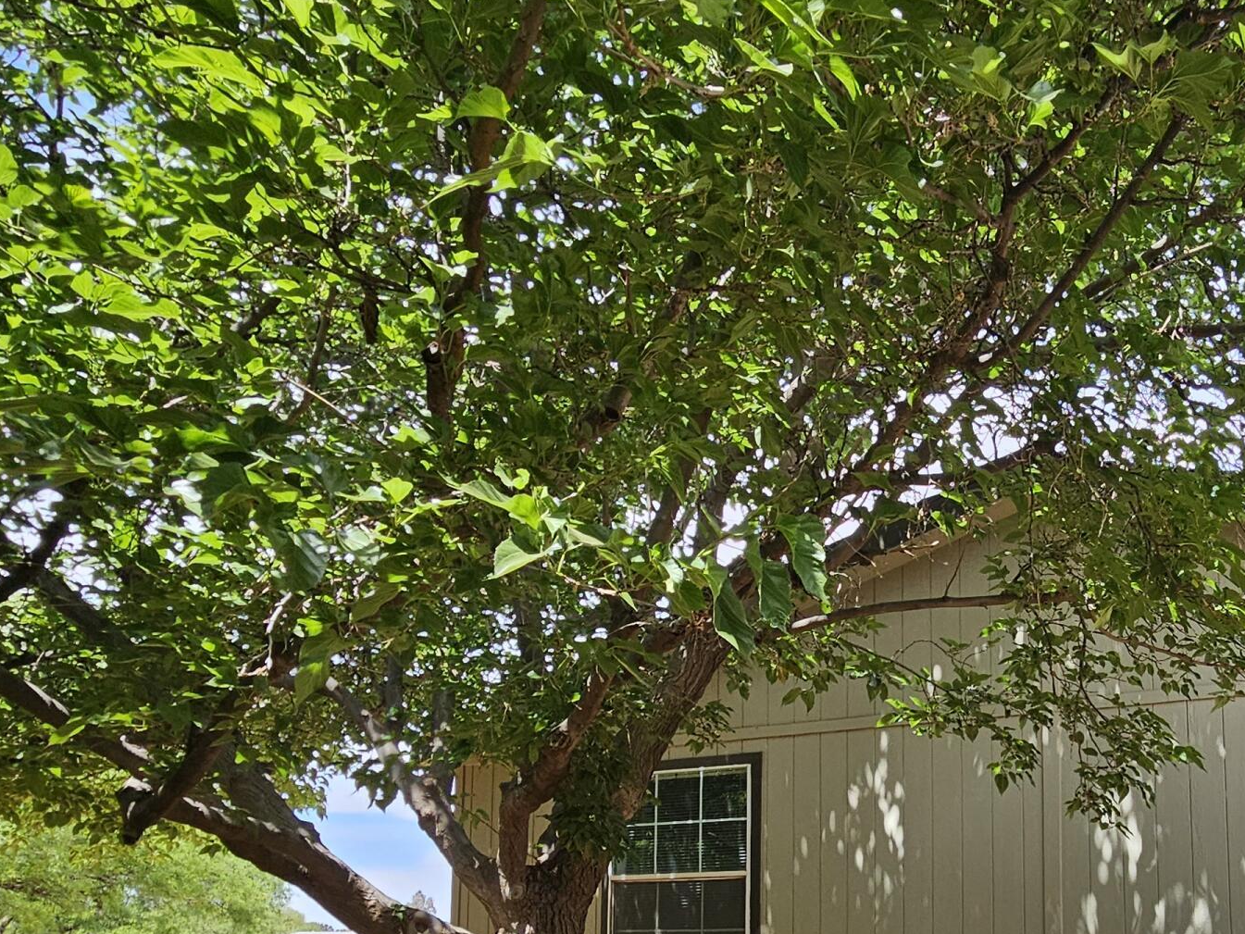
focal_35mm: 29
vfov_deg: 44.5
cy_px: 816
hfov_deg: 57.4
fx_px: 1043
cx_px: 984
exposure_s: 1/820
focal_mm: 2.2
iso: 64
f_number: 2.2
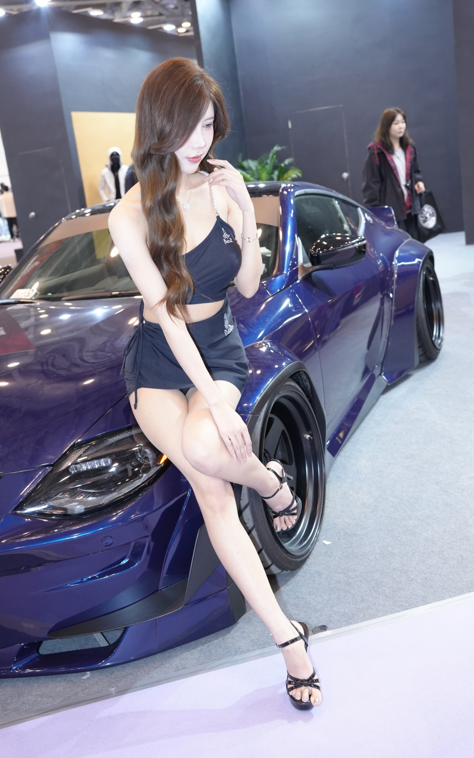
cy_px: 377
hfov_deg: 33.7
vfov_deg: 51.7
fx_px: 782
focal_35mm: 38
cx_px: 234
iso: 2000
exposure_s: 1/125
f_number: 4.5
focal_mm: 36.8
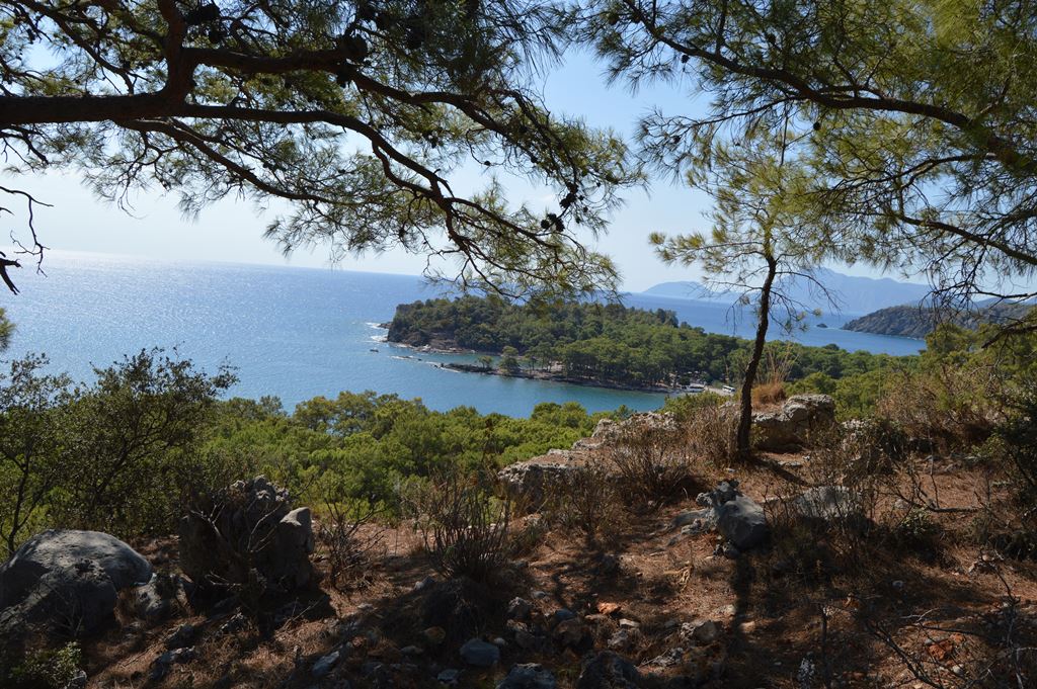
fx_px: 777
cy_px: 344
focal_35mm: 27
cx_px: 518
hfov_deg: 67.4
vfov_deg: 47.9
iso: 100
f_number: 8
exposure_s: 1/400
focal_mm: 18
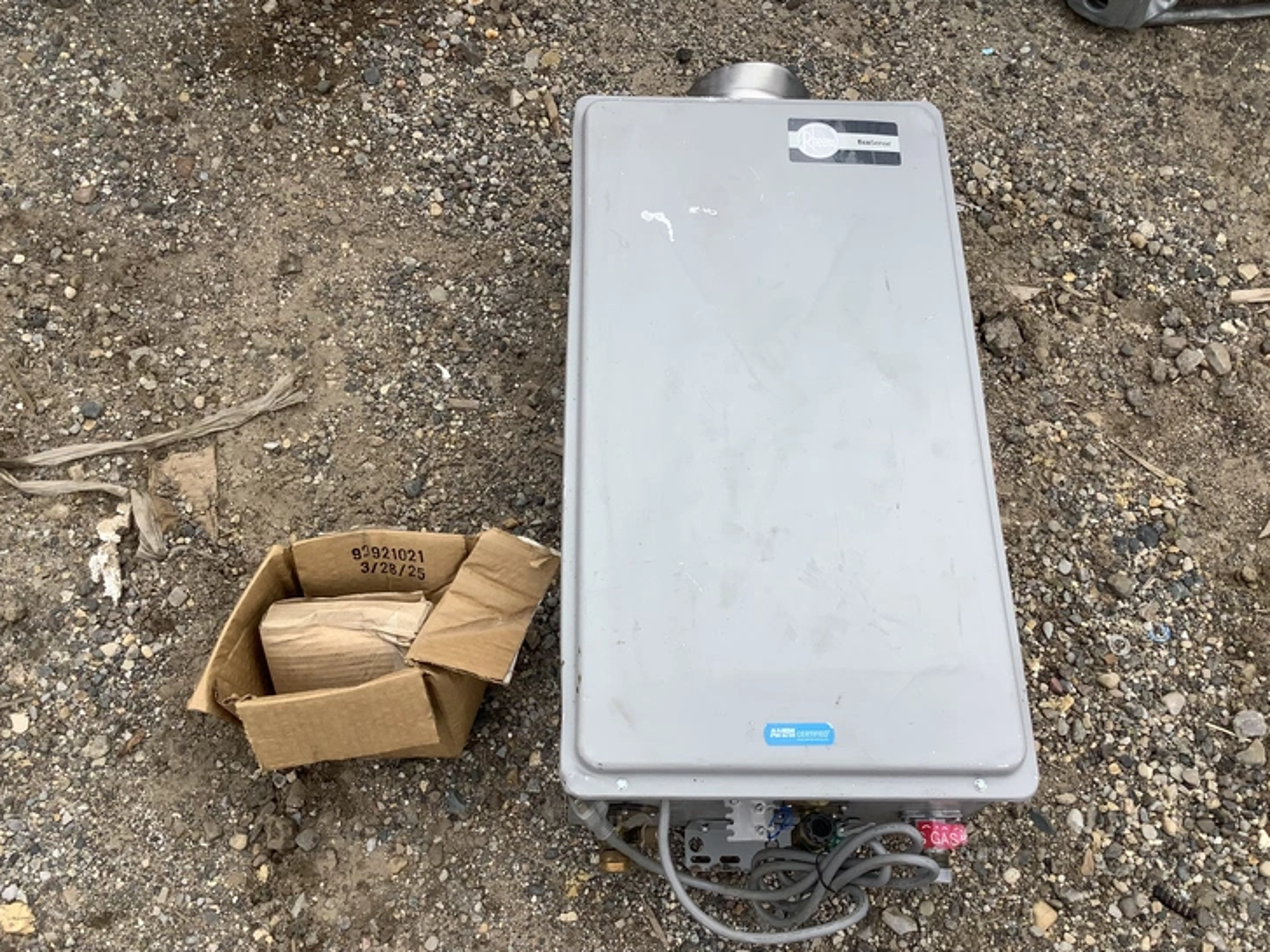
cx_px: 634
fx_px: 1174
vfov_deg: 44.1
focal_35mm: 32
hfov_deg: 56.8
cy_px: 474
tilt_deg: -66.5
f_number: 2.4
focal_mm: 3.3
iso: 25
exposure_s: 1/1431
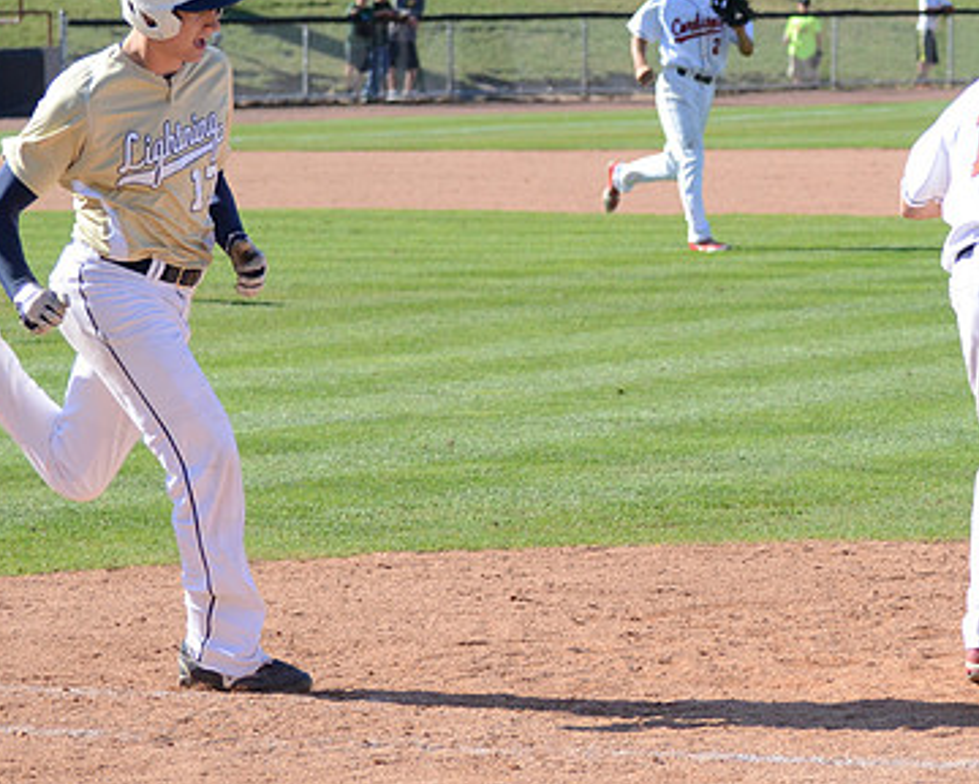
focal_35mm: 177
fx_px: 5129
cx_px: 748
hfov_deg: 10.9
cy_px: 310
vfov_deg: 8.7
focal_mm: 78
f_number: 4.5
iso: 800
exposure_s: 1/3200
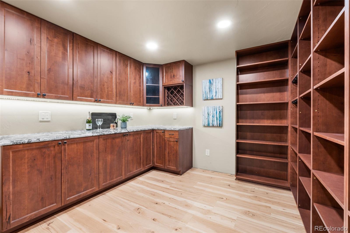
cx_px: 175
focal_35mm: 16
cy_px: 116
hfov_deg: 96.7
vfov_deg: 73.7
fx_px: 156
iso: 100
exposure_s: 6
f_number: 20
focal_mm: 16
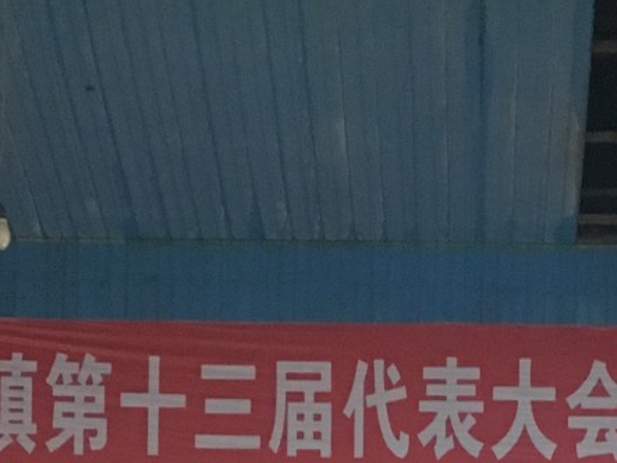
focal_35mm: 131
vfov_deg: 10.1
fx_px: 2334
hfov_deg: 14.9
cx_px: 524
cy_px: 1038
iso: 200
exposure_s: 1/20
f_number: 2.2
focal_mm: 4.15
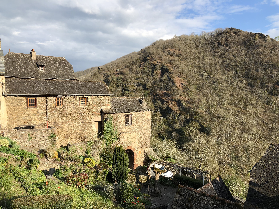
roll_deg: +0.8
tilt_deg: -1.0
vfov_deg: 49.7
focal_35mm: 28
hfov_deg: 63.4
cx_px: 140
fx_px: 226
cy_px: 104
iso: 20
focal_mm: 4
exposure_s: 1/1200
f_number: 1.8
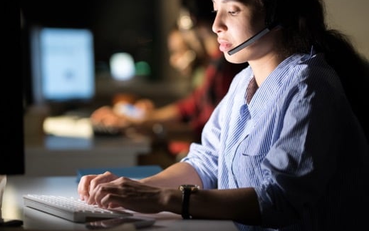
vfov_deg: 12.2
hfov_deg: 19.5
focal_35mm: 107
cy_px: 80
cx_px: 187
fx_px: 1076
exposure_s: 1/100
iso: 800
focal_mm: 85
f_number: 1.8
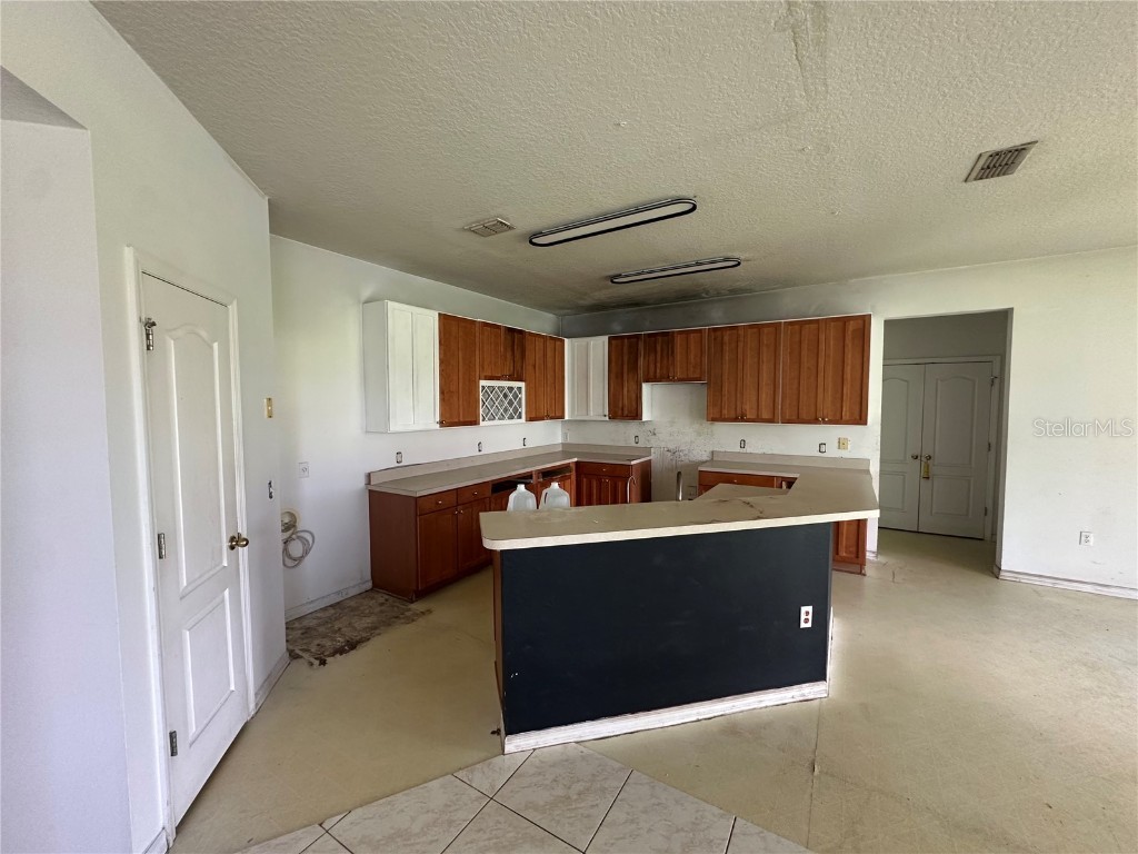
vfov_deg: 85.7
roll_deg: -1.5
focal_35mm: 14
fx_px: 460
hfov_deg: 102.1
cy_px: 427
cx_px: 569
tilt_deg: -4.7
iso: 250
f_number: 2.2
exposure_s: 1/99
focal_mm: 2.22
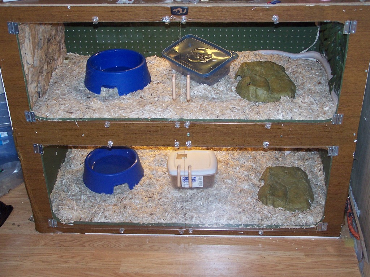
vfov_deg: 28.6
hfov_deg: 37.5
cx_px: 185
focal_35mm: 51
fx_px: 545
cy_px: 138
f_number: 3
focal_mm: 8.5
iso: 140
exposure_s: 1/60
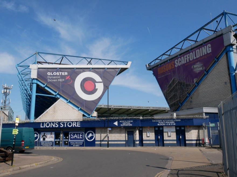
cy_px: 88
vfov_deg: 44.2
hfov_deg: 56.8
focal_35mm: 32
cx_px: 118
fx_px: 219
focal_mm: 16
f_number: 9
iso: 200
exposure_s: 1/500
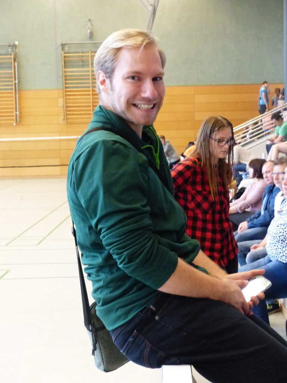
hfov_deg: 27.0
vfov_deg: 35.5
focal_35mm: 54
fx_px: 597
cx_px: 144
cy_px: 192
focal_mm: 9.8
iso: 1600
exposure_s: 1/80
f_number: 2.8
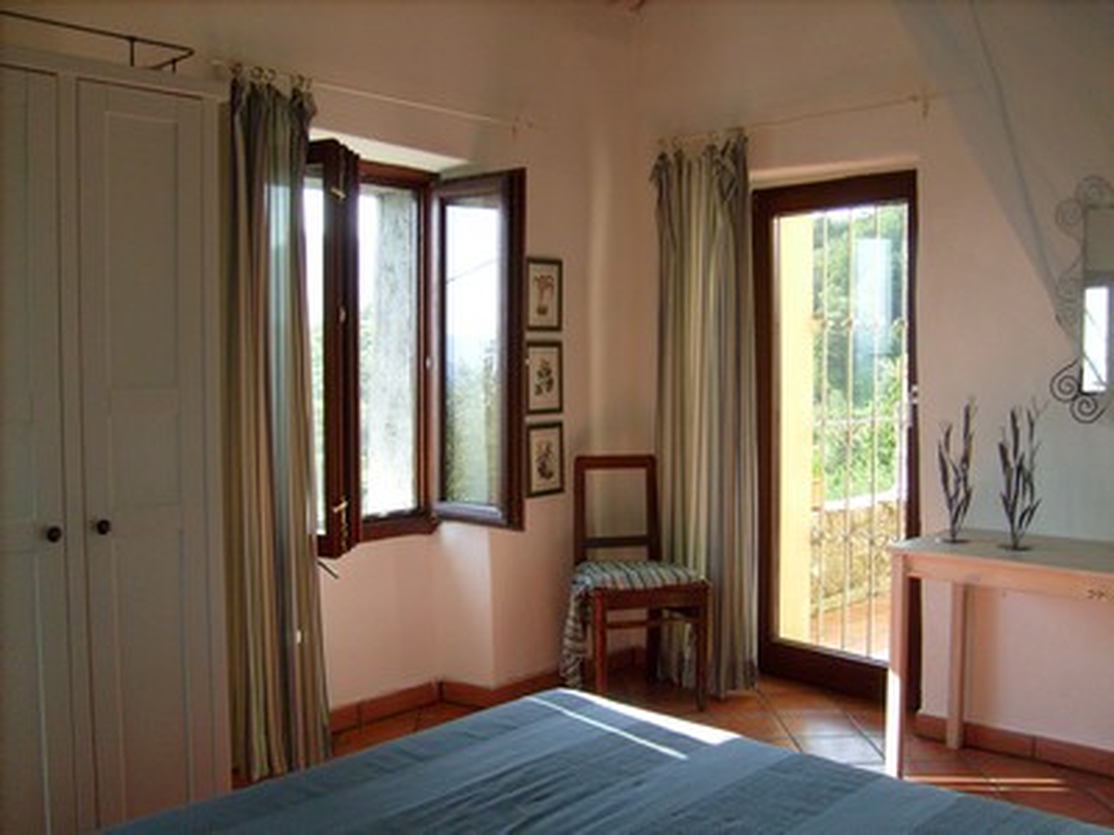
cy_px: 418
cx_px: 557
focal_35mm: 35
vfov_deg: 40.7
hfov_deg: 52.6
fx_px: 1126
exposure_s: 1/180
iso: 80
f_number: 2.8
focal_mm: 5.8
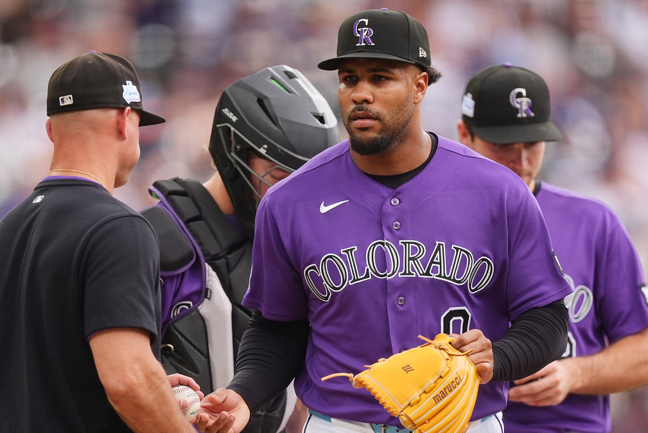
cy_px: 216
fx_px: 16443
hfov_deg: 2.3
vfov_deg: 1.5
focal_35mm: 913
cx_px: 325
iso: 800
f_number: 4
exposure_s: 1/1600
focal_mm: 600
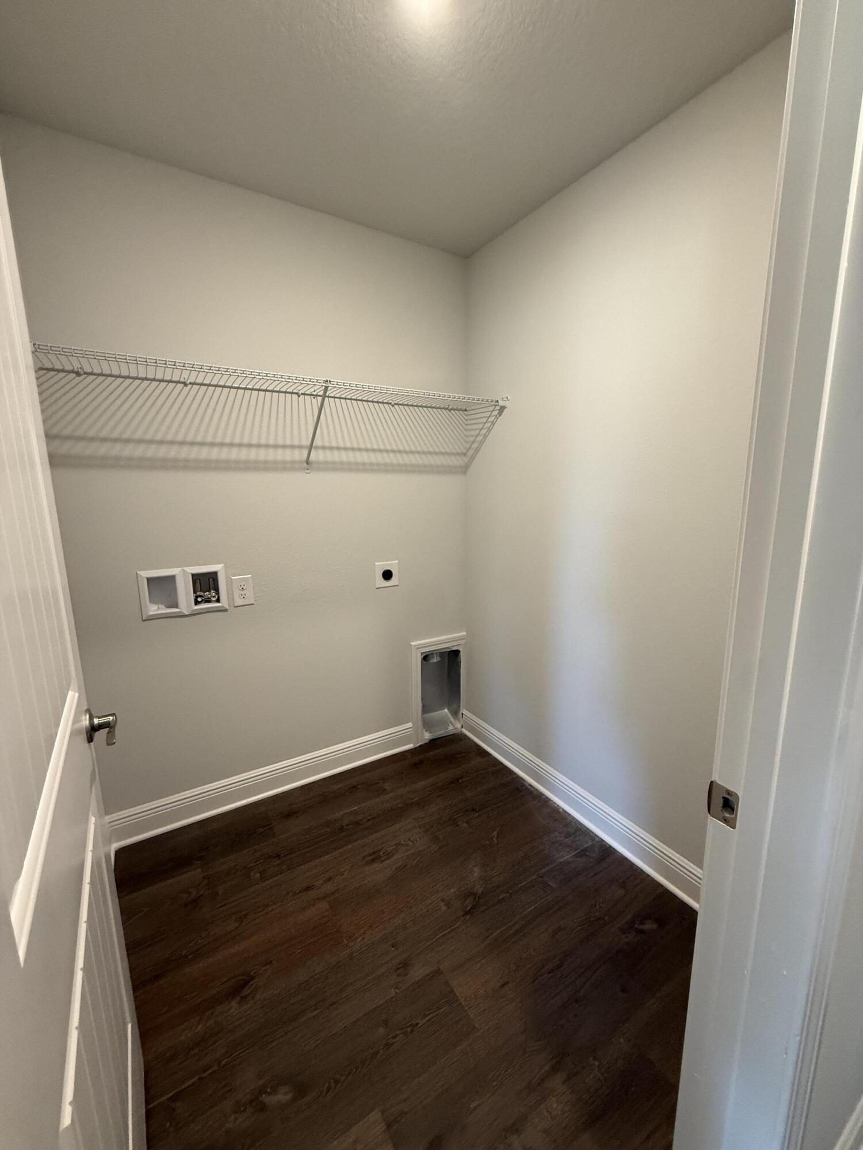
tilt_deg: -11.5
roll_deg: +0.4
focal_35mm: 14
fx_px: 465
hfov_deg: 85.7
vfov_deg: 102.1
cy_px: 575
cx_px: 432
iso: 200
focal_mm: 2.22
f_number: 2.2
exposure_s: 1/60
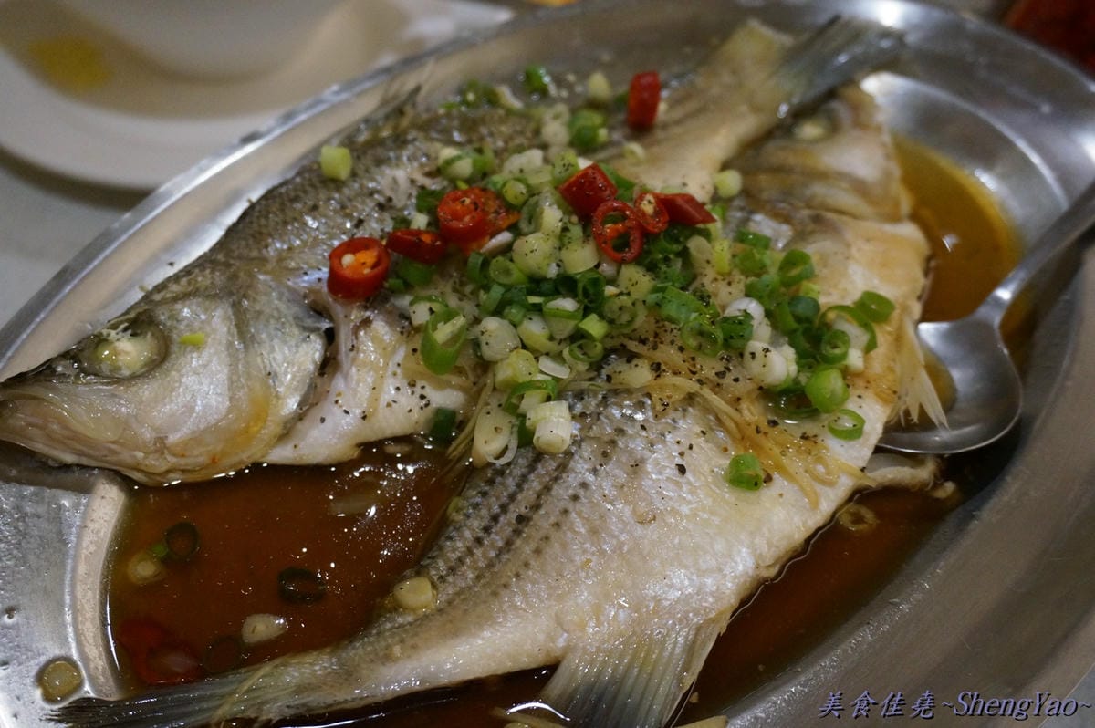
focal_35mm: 40
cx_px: 548
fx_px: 1231
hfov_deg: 48.0
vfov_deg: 33.0
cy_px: 364
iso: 2500
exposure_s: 1/160
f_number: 4.5
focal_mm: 27
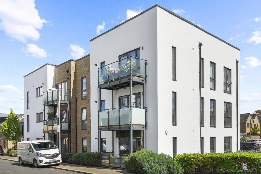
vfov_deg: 42.3
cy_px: 87
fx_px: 225
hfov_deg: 60.3
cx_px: 130
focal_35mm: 31
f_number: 8
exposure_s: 1/250
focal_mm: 31
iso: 320
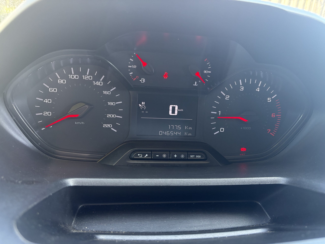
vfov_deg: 53.1
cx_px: 162
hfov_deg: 67.3
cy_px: 122
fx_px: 244
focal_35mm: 26
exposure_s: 1/85
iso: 125
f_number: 1.6
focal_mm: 5.96
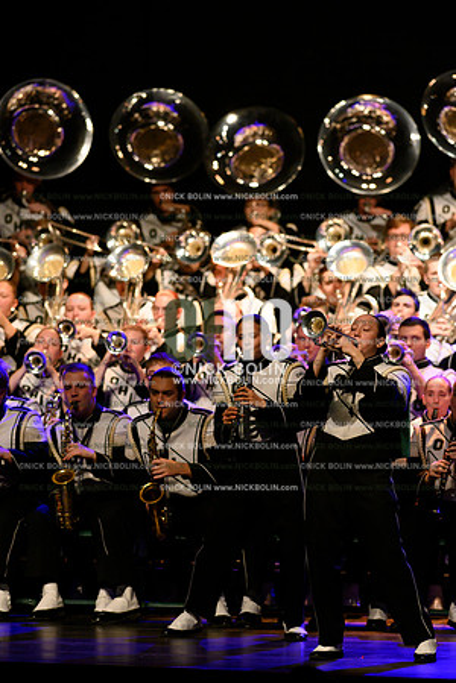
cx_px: 228
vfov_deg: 6.9
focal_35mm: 300
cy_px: 342
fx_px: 5700
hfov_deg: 4.6
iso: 6400
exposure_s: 1/500
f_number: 4
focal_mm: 300
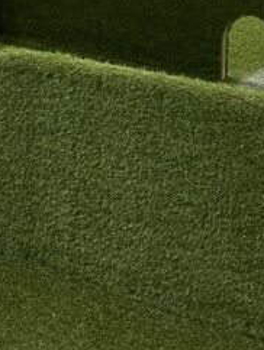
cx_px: 61
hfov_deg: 13.4
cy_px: -52
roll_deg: +0.1
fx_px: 1117
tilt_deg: -11.8
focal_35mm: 110
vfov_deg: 17.2
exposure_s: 1/50
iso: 80
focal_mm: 5.7
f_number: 1.5
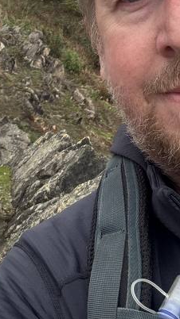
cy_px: 10
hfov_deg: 18.3
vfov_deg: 30.4
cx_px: 25
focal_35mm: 65
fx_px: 552
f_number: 1.9
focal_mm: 2.69
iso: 32
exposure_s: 1/165
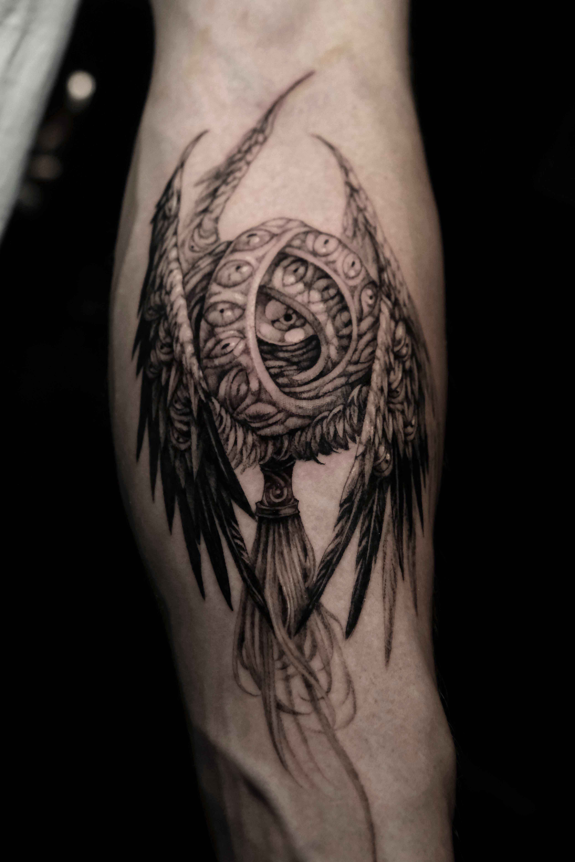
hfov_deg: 26.5
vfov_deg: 38.9
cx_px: 288
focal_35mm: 51
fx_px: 1222
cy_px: 431
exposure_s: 1/125
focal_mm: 34.3
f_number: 5
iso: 3200
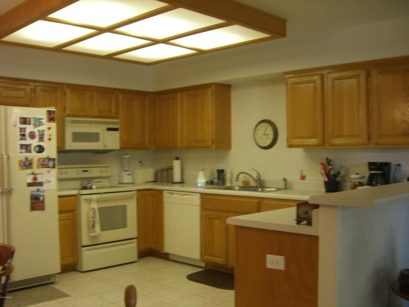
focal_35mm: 38
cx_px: 204
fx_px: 449
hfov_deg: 49.0
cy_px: 154
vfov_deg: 37.7
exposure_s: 1/30
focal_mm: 6.2
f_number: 2.7
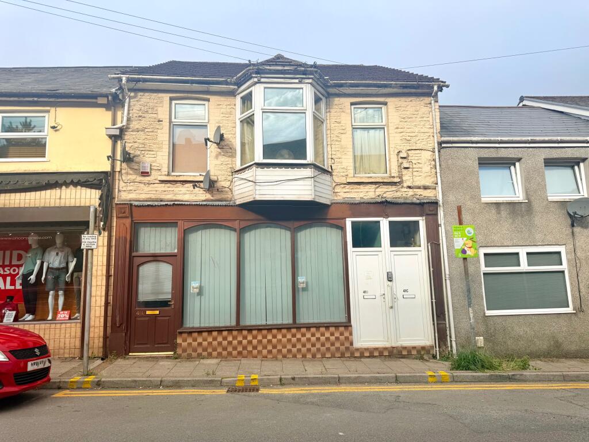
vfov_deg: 56.8
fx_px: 408
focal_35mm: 24
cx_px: 294
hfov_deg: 71.6
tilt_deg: +8.8
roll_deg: +1.8
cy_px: 221
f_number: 1.78
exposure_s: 1/2801
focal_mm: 6.76
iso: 80
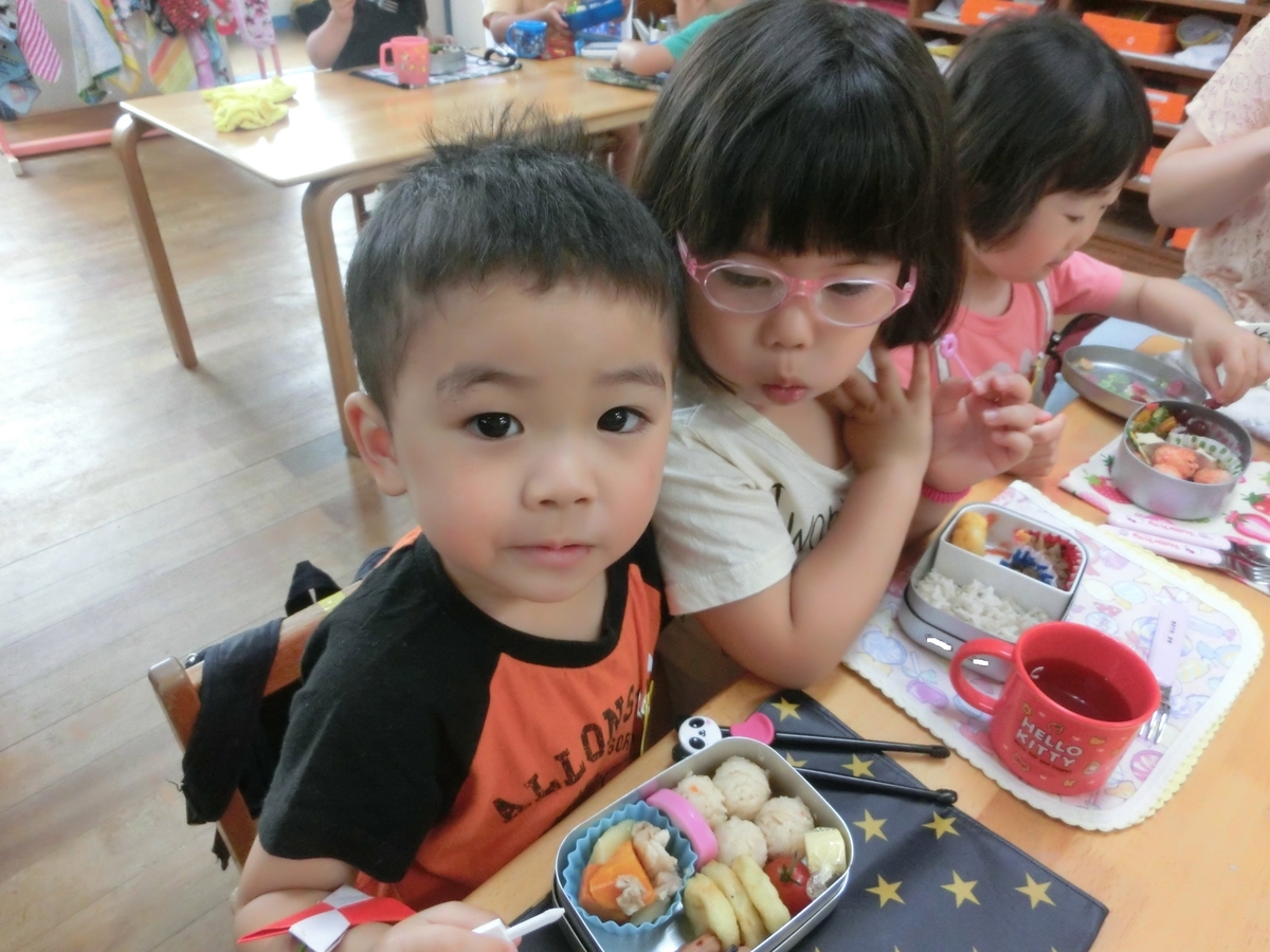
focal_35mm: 24
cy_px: 476
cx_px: 635
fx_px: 881
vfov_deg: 56.8
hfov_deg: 71.6
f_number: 3
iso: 640
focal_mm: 4.24
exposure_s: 1/125
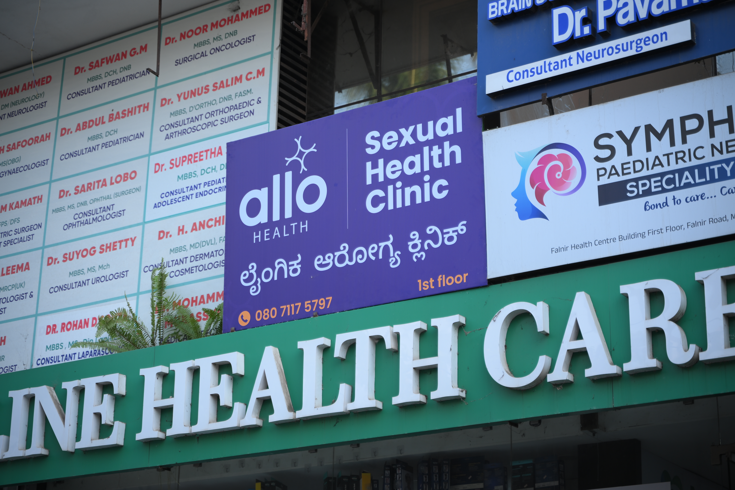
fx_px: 1531
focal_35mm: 75
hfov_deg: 27.0
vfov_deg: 18.2
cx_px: 368
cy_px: 245
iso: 125
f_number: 2.8
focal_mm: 75
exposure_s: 1/400
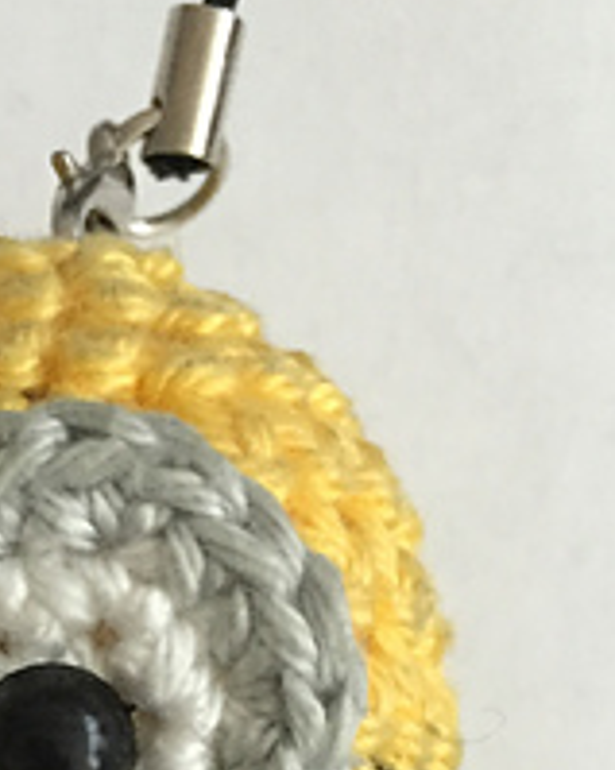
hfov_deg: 16.6
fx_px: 2072
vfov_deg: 19.3
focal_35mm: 91
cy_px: 1022
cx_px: 43
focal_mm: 4.15
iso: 250
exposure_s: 1/24
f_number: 2.2
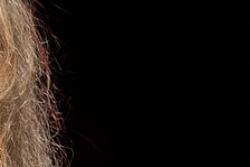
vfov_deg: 2.9
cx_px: -73
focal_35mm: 479
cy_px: 147
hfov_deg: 4.3
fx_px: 3324
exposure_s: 1/400
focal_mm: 185
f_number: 3.2
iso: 2000
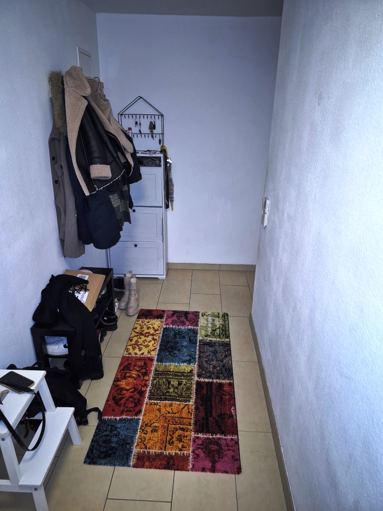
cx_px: 192
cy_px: 256
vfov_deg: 73.9
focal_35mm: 23
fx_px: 339
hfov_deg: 58.9
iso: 125
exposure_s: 1/20
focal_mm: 5.4
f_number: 1.8
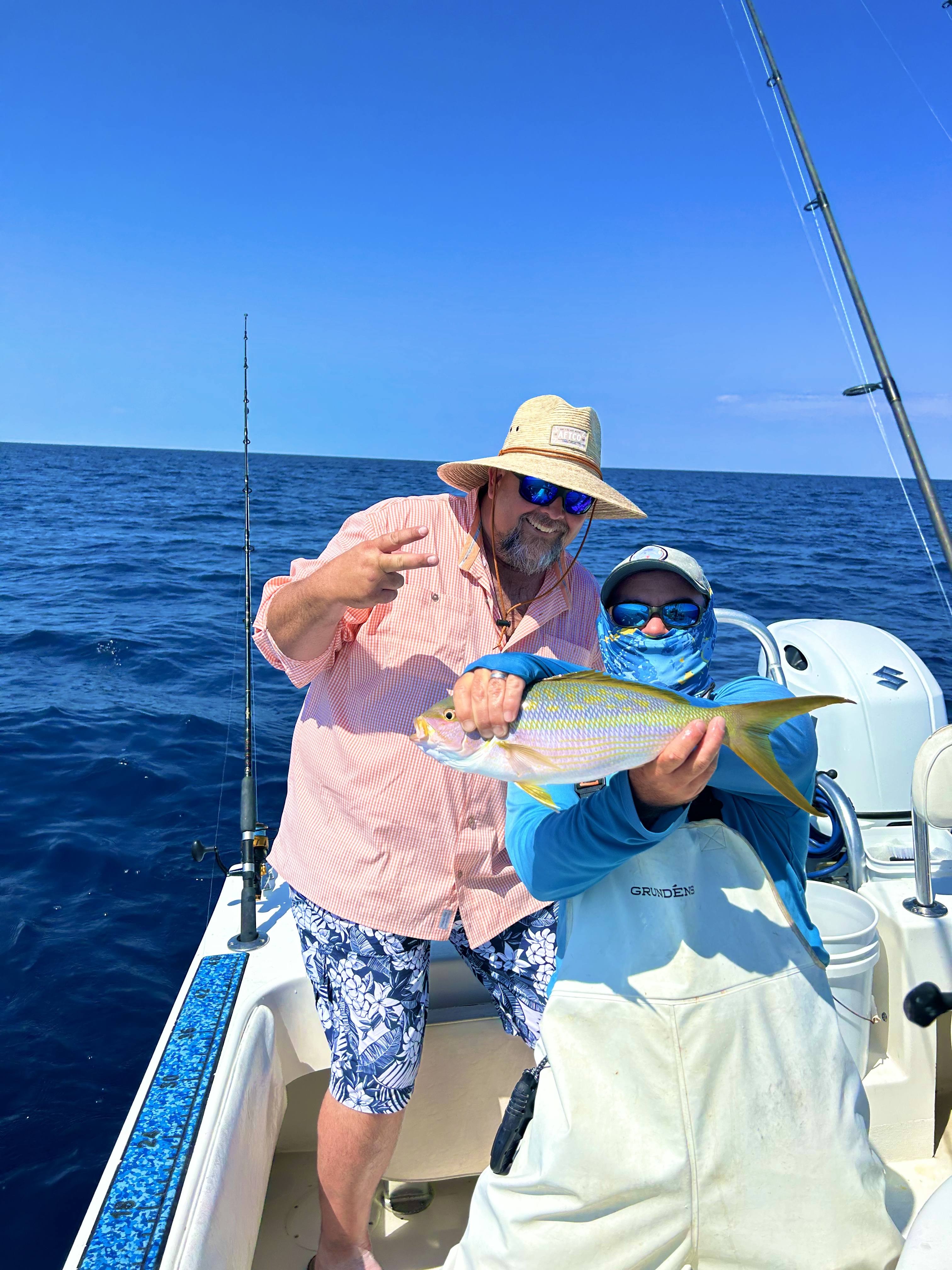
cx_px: 476
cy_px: 635
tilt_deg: -8.3
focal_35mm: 26
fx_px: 953
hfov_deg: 53.1
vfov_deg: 67.3
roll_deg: -3.4
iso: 50
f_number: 1.5
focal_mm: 5.7
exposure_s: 1/7463
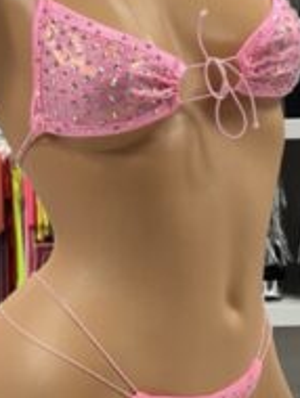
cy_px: 193
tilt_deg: -2.5
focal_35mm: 82
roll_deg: +2.8
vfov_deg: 23.8
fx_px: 945
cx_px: 174
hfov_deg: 18.0
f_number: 1.5
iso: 100
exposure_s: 1/60
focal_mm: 5.7
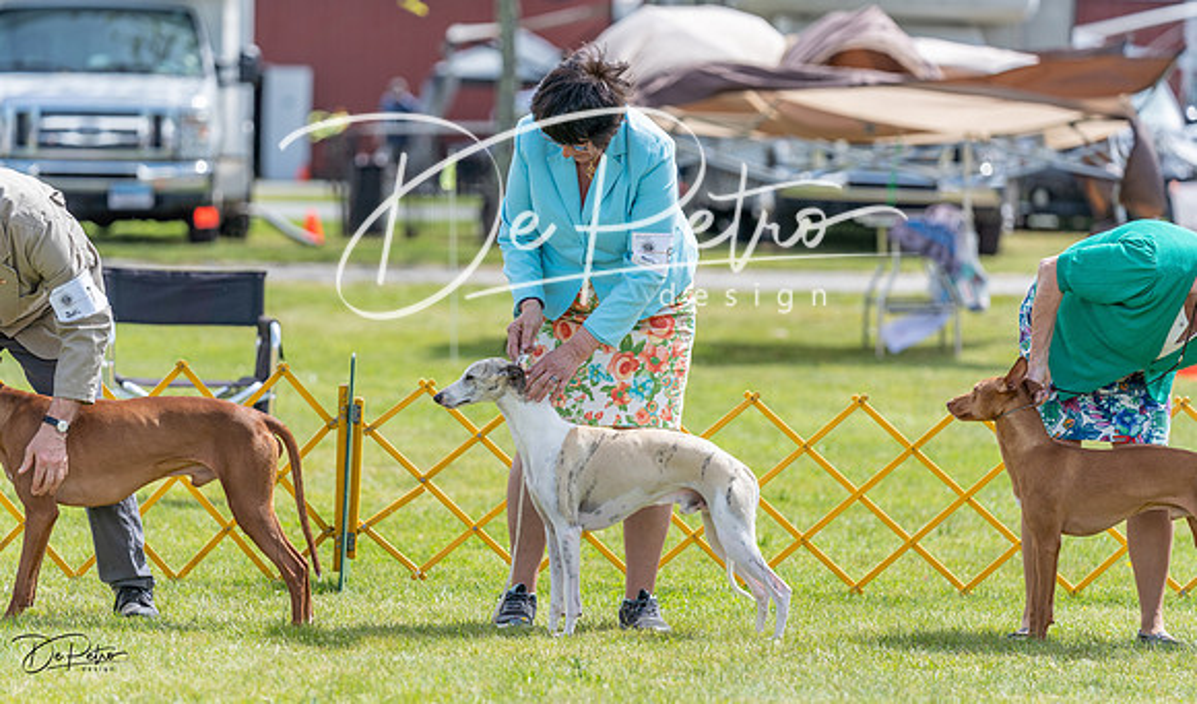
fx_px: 5918
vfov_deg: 6.8
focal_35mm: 184
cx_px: 598
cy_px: 315
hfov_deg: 11.5
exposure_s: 1/1000
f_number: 3.5
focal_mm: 178
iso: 100
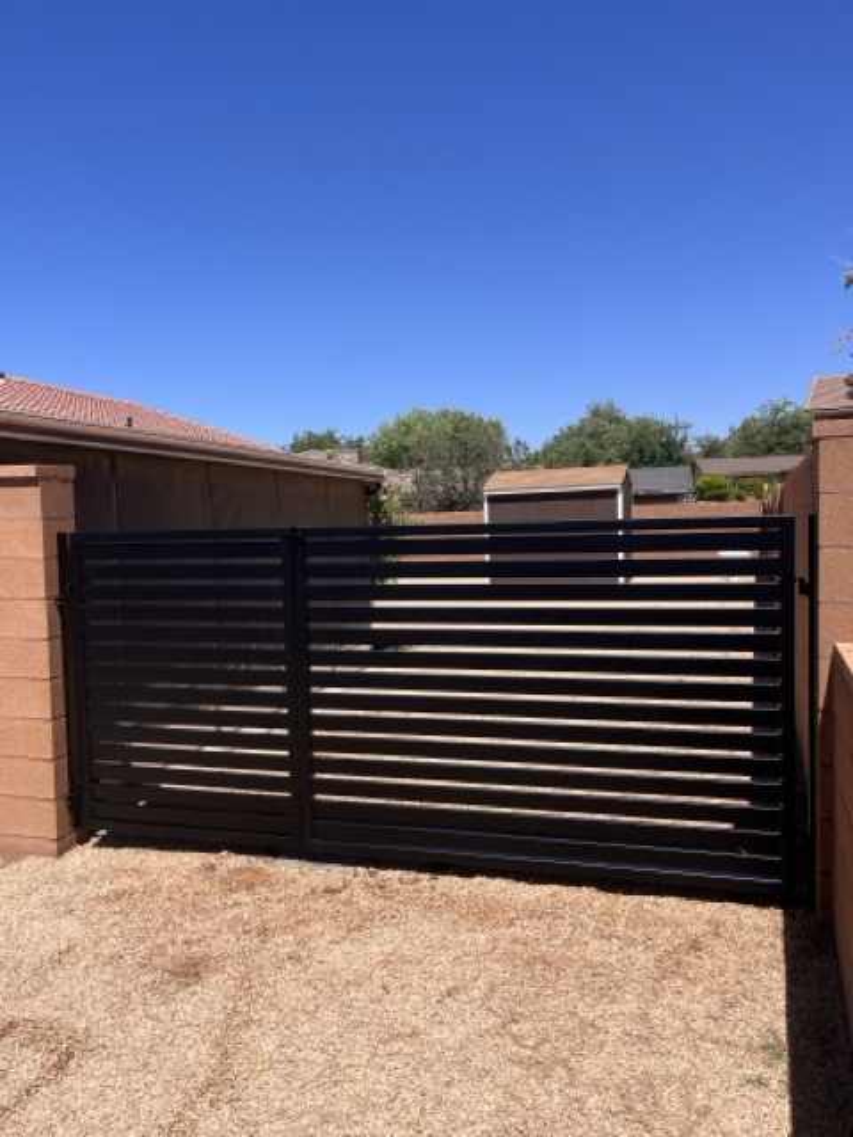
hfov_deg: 53.1
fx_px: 854
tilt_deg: -3.3
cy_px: 568
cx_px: 426
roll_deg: +2.0
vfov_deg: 67.3
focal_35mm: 26
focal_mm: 5.1
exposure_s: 1/3623
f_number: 1.6
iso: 50
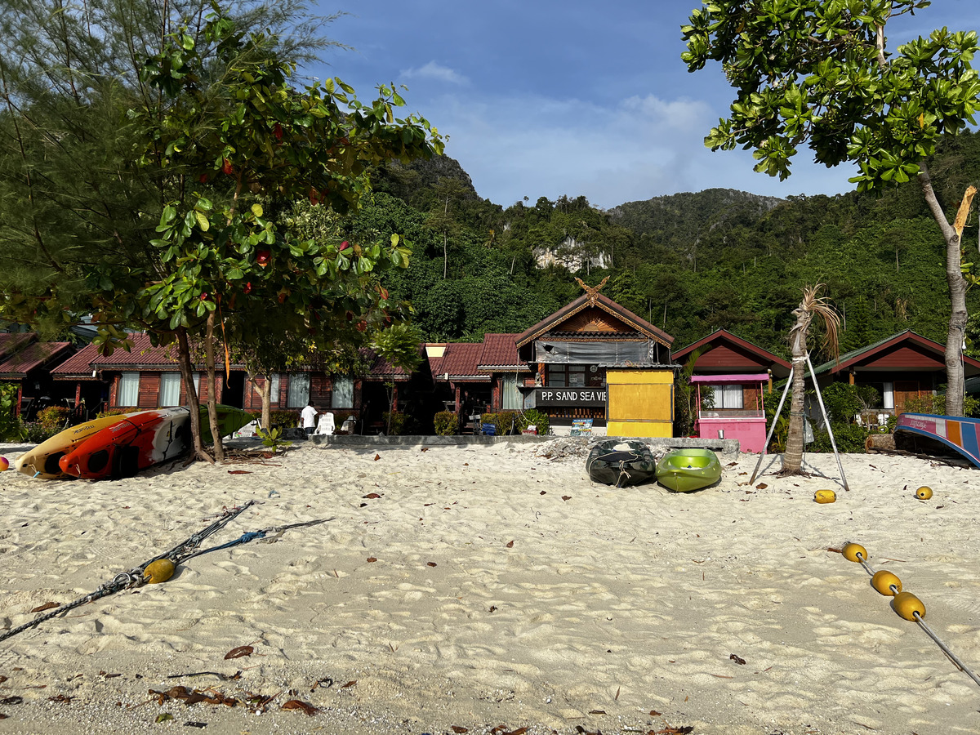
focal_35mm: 26
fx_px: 736
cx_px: 490
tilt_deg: +6.5
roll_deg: -0.8
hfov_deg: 67.3
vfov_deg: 53.1
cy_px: 368
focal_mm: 5.7
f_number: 1.5
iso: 50
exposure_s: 1/6211
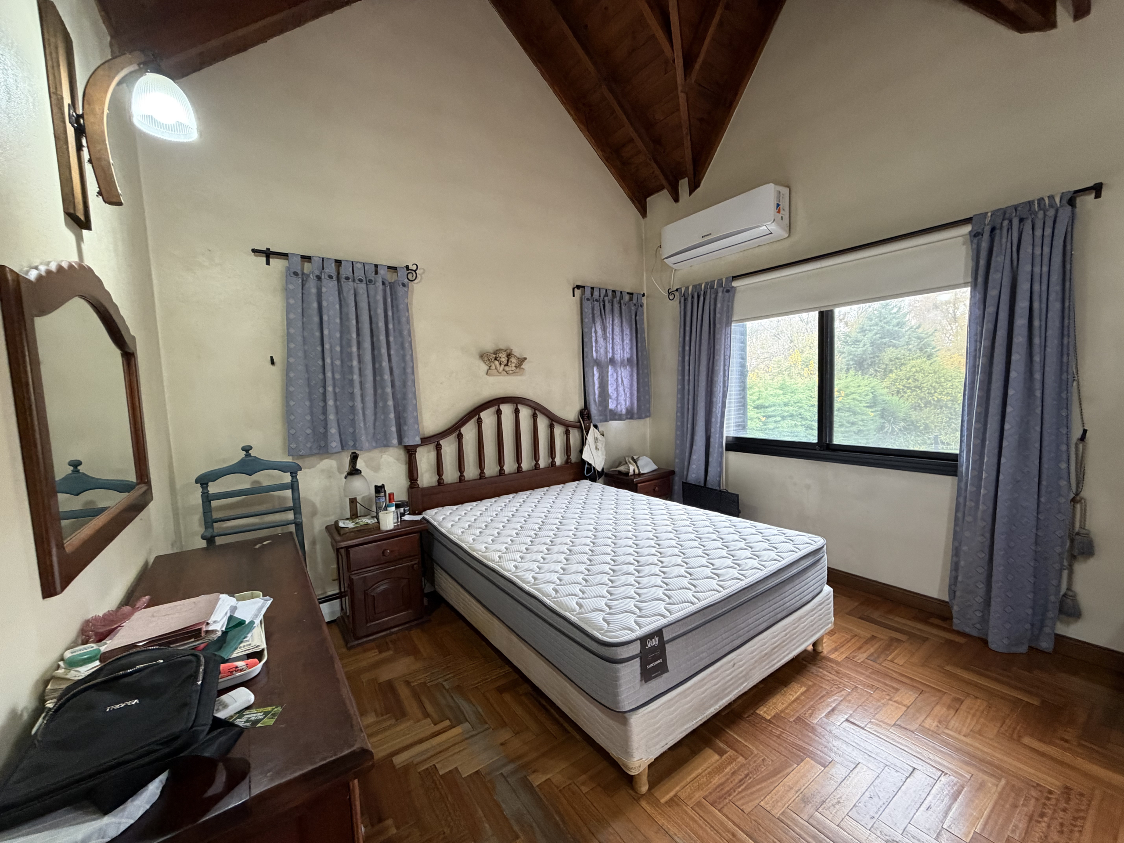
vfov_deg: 85.7
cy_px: 422
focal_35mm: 14
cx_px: 562
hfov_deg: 102.1
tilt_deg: -4.1
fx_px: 455
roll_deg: +1.9
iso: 320
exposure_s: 1/50
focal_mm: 2.22
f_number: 2.2
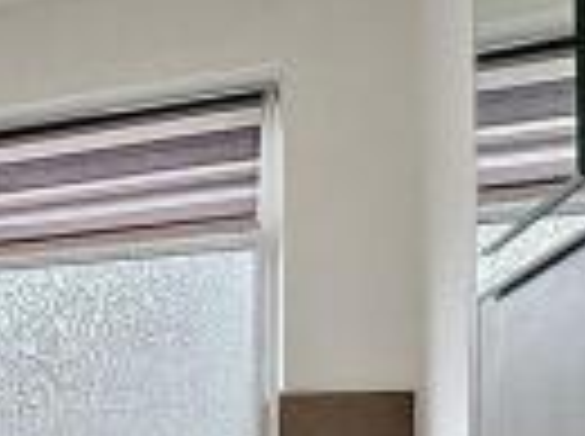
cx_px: -515
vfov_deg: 22.1
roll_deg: -2.0
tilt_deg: +1.2
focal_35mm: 63
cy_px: 465
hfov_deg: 20.1
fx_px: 1063
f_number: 2.2
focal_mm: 2.22
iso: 160
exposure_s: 1/100
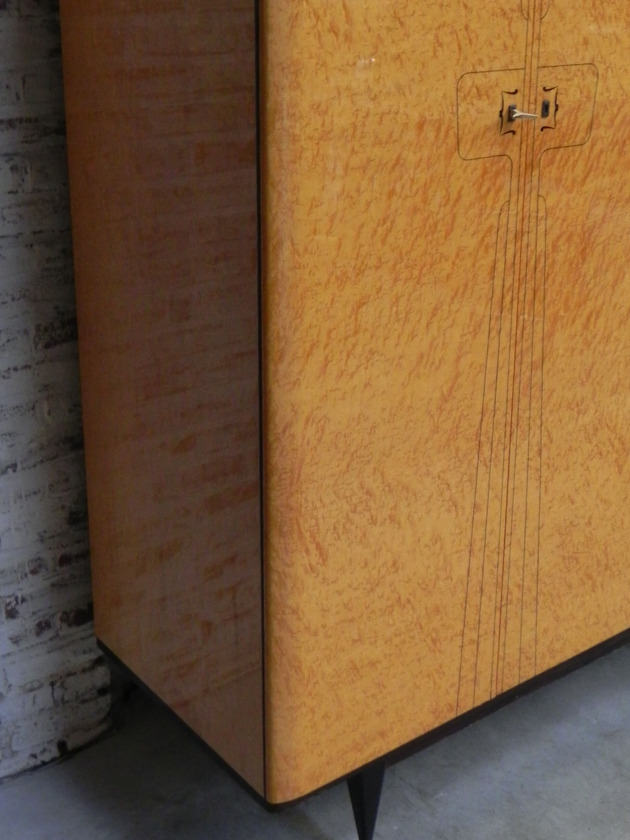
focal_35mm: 49
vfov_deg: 38.5
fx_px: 1189
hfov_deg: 29.7
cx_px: 312
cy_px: 288
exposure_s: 1/21.2
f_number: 2.8
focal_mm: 5.9
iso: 400
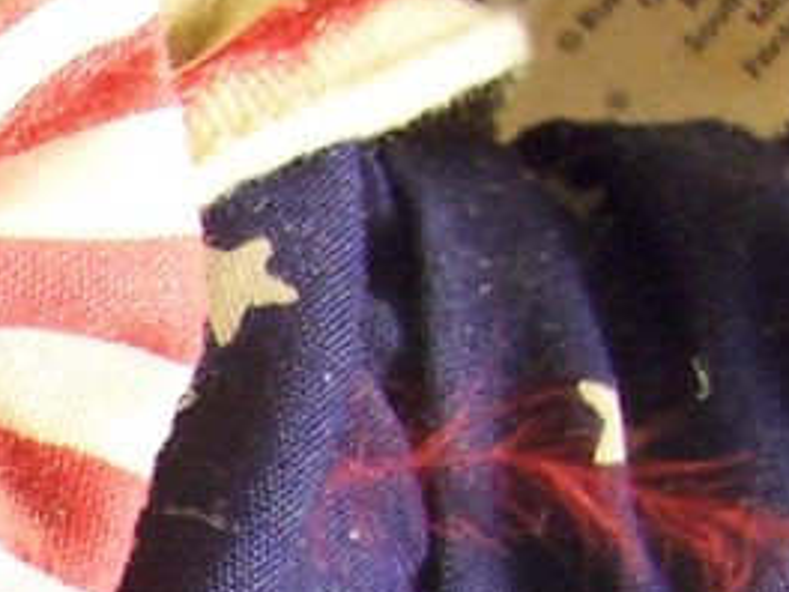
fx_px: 3829
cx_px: -846
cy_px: 1310
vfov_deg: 8.3
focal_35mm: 168
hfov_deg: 10.7
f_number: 2.8
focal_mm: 5.6
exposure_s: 1/30
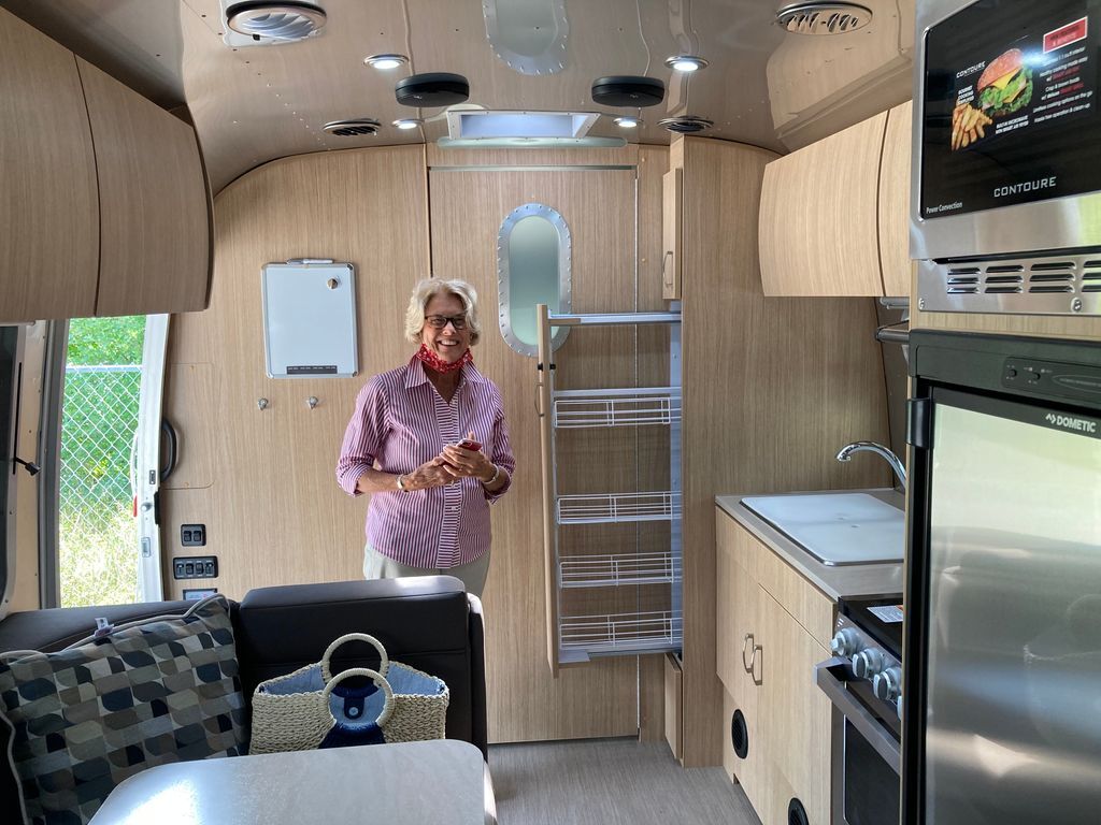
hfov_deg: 63.4
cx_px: 550
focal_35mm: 28
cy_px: 412
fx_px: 891
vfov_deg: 49.7
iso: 64
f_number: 1.8
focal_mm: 3.99
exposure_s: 1/83
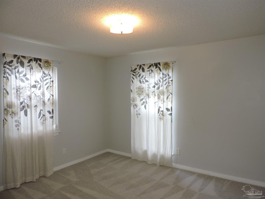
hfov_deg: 71.6
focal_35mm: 24
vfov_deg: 56.8
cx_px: 132
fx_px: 184
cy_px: 100
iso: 100
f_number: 3
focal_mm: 4.3
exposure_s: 1/40
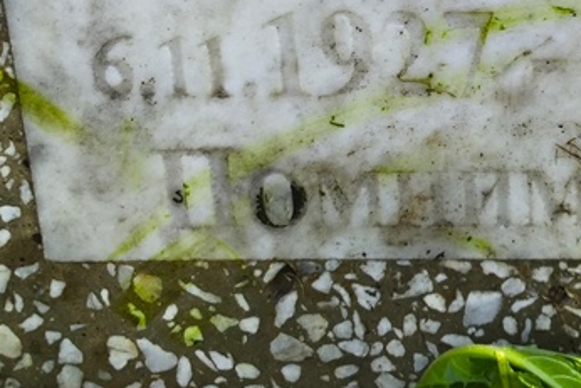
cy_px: -99
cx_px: 548
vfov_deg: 11.2
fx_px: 1937
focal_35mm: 120
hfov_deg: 16.8
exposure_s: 1/185
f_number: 1.7
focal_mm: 4.71
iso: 50
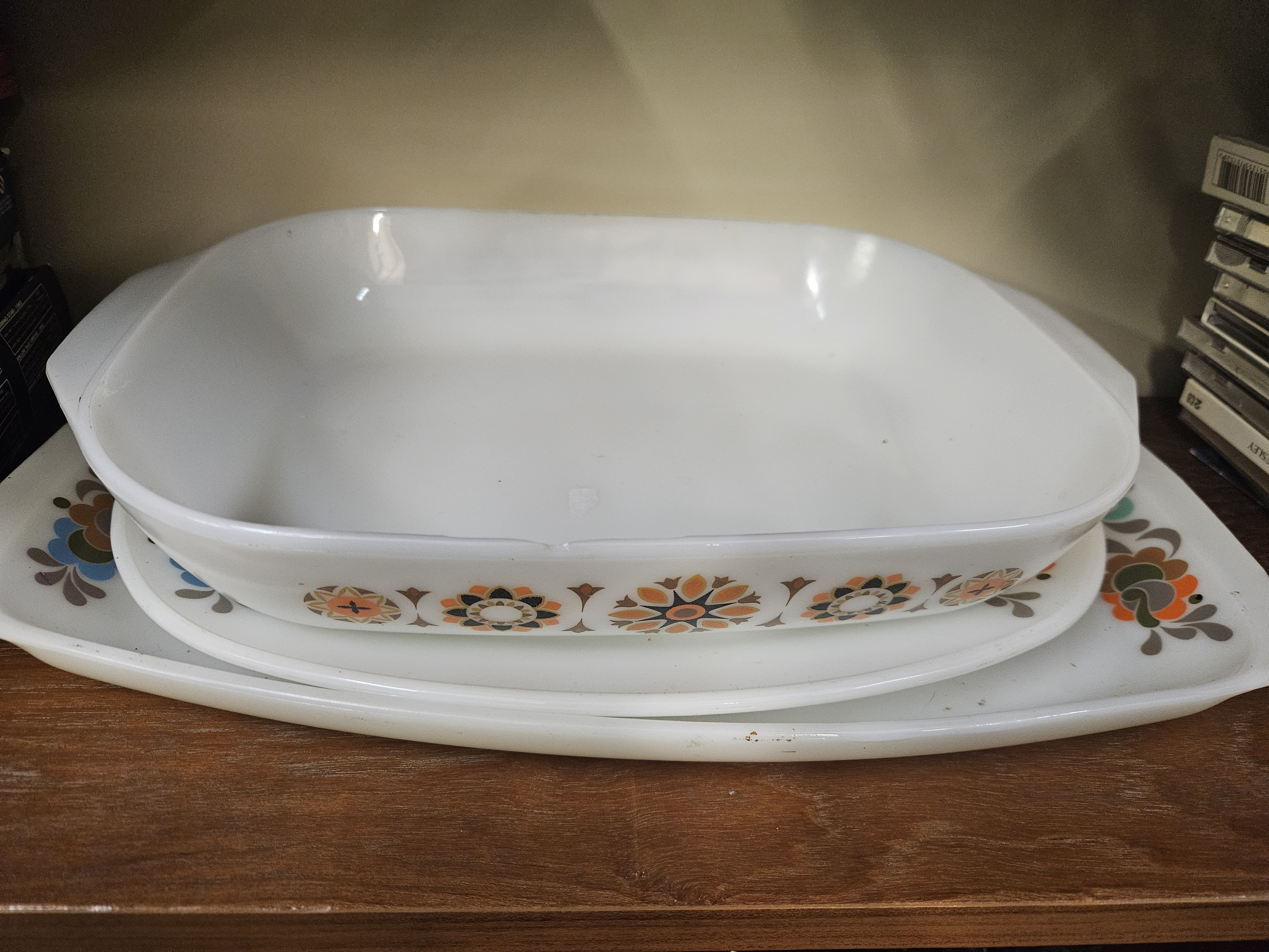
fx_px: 843
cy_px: 476
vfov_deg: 58.9
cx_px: 634
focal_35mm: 23
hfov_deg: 73.9
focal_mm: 5.4
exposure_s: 1/100
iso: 800
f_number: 1.8
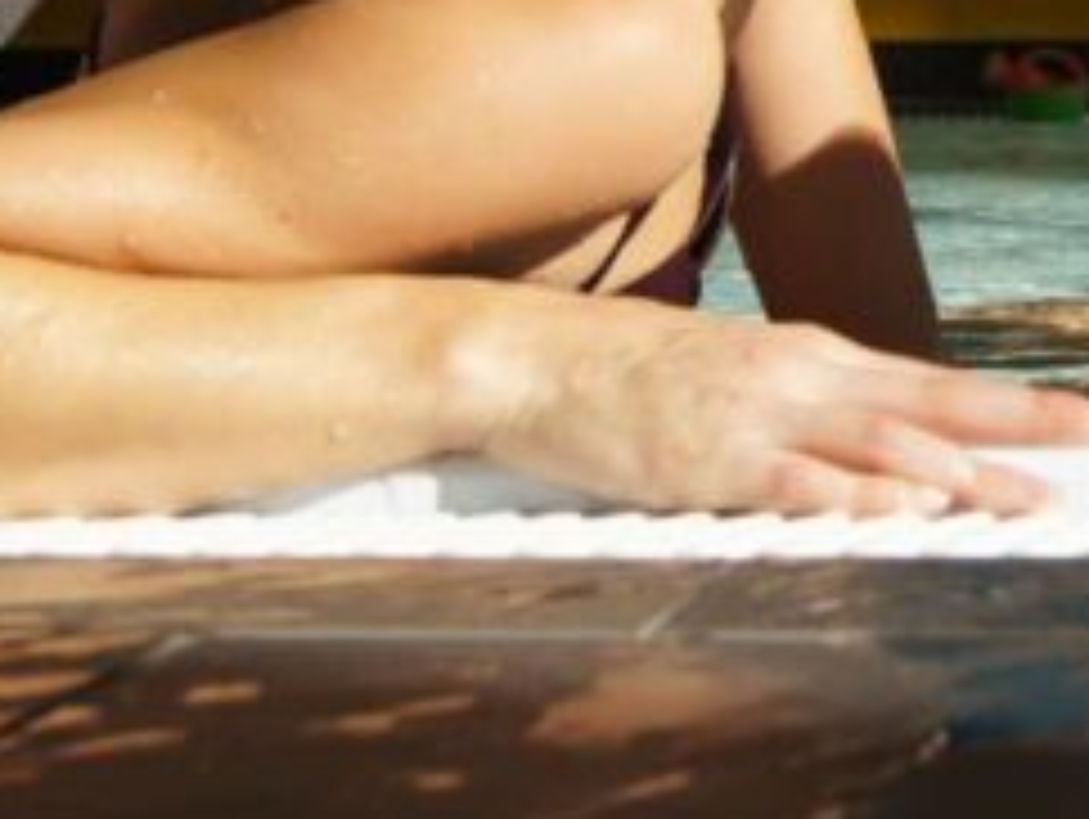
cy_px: -166
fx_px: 4031
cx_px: 1552
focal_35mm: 128
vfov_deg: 11.4
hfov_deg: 14.5
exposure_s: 1/320
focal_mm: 28
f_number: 6.3
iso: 100
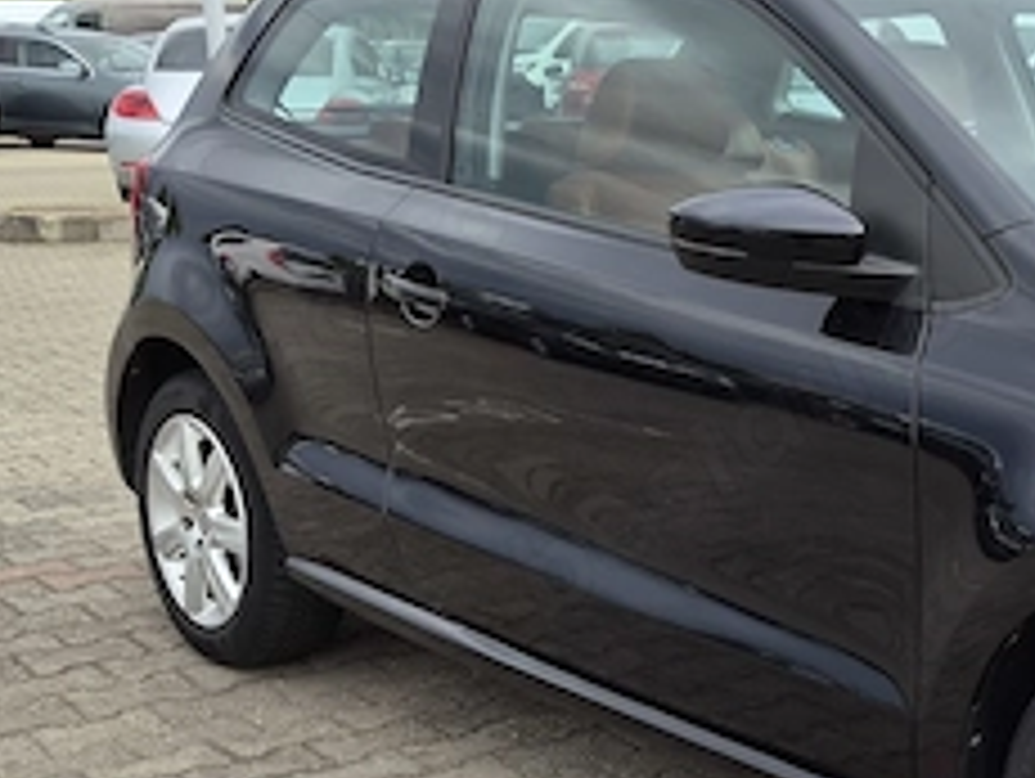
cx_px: 1156
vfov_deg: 24.4
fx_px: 1796
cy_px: 454
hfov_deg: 28.9
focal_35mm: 60
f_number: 1.8
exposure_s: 1/586
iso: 50
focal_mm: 5.4
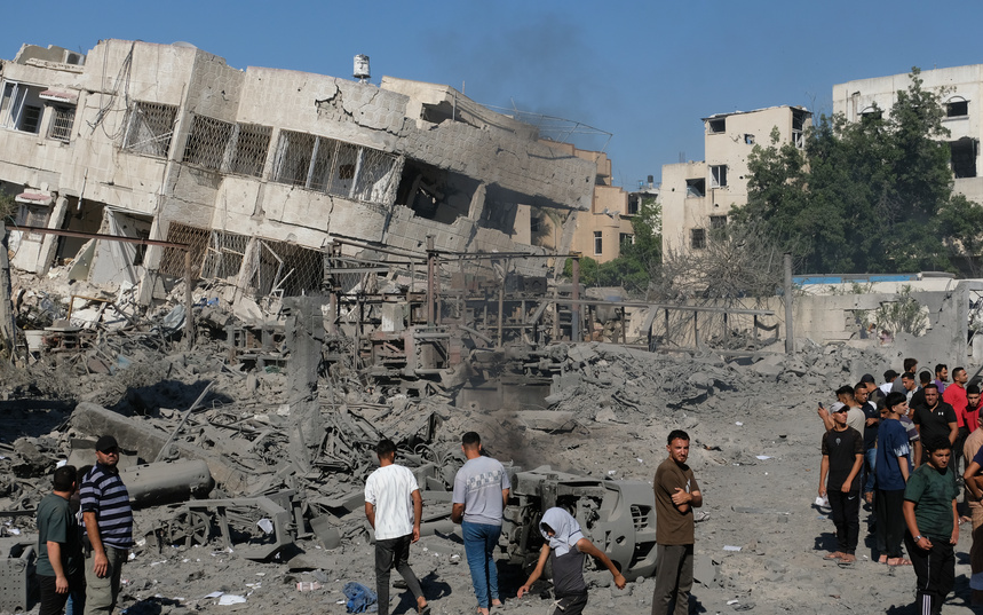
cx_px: 501
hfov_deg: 39.6
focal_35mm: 51
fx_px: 1366
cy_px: 354
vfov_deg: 25.3
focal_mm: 28.3
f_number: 4
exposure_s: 1/8000
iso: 320
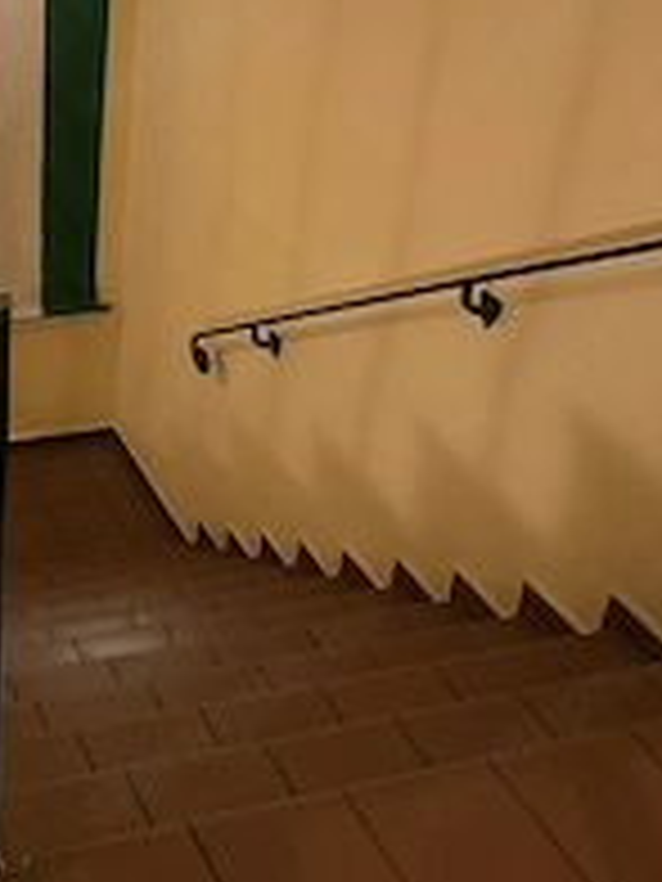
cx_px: 9
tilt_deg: -32.7
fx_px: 1351
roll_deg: -1.7
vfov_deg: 36.2
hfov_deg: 26.2
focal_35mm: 53
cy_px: 414
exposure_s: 1/25
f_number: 1.8
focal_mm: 4.25
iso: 640
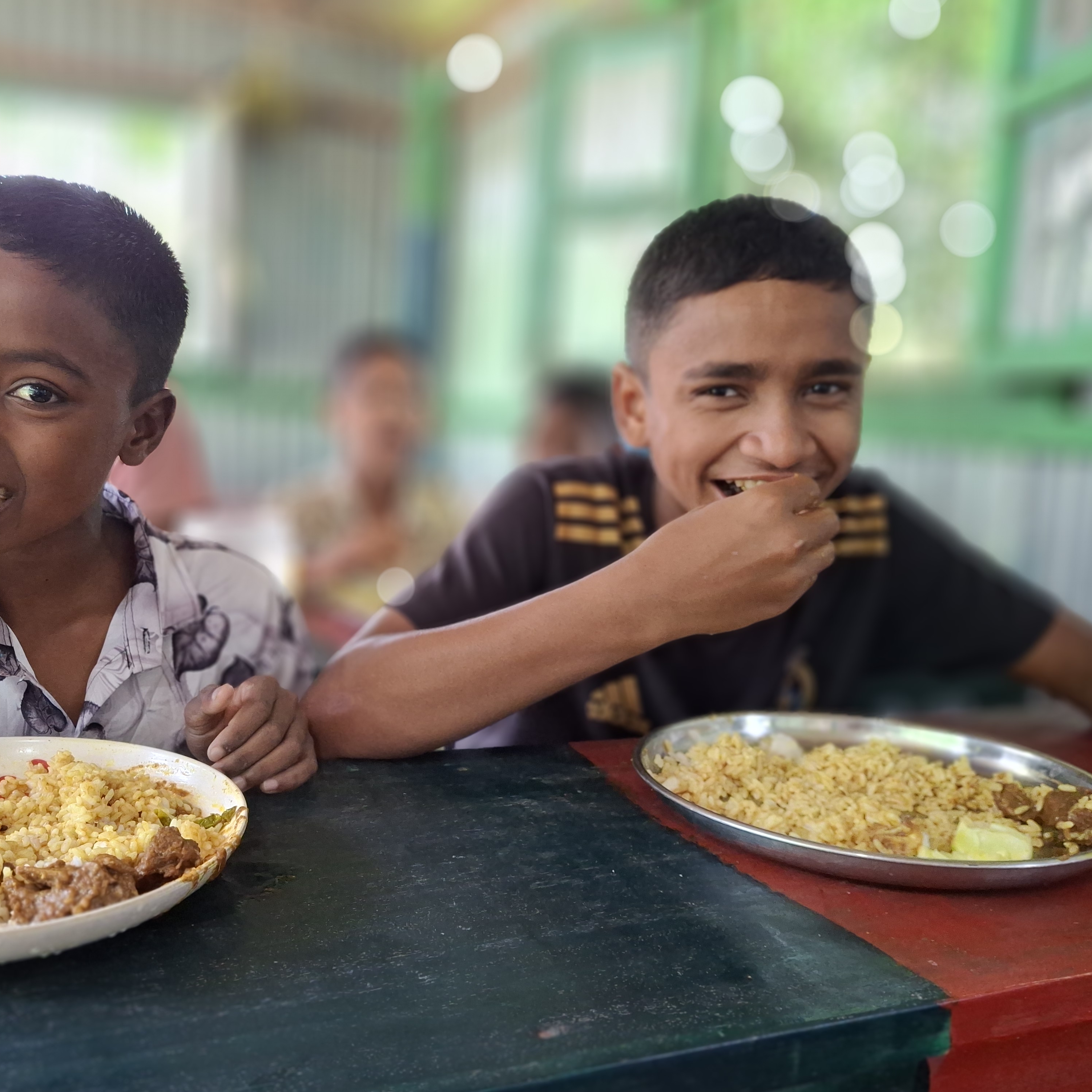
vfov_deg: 54.0
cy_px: 539
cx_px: 394
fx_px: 1071
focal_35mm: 30
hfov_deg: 53.3
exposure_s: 1/400
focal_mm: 4.69
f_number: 1.8
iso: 250
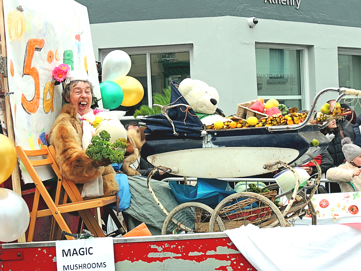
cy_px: 136
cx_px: 180
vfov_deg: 21.0
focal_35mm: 70
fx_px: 730
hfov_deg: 27.8
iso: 160
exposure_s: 1/60
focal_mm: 12.4
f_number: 7.6
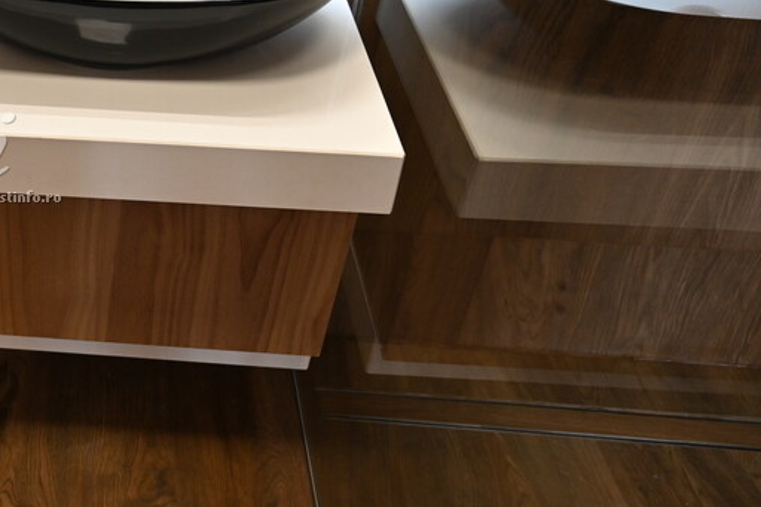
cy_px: 163
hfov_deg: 36.9
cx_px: 1
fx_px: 1014
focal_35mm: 48
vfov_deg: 27.9
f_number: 4
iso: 1250
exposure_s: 1/125
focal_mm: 24
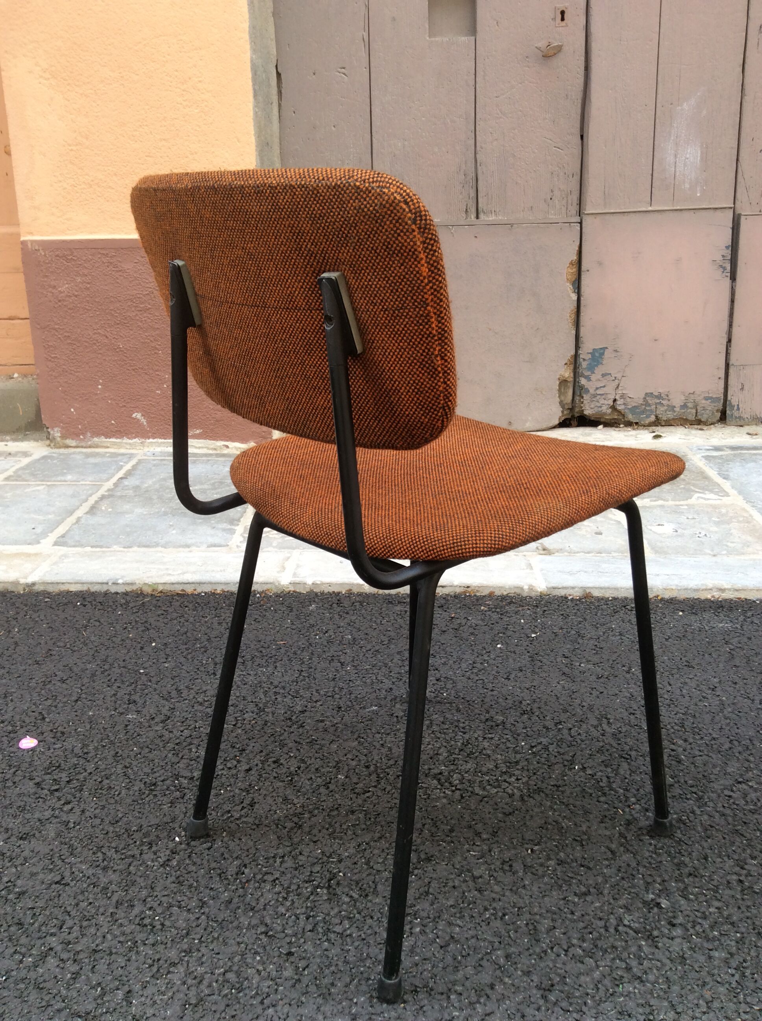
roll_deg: +0.9
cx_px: 381
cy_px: 510
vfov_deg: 56.9
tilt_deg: -15.4
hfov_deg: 44.1
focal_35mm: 32
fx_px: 942
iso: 32
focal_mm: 3.3
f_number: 2.4
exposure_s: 1/192
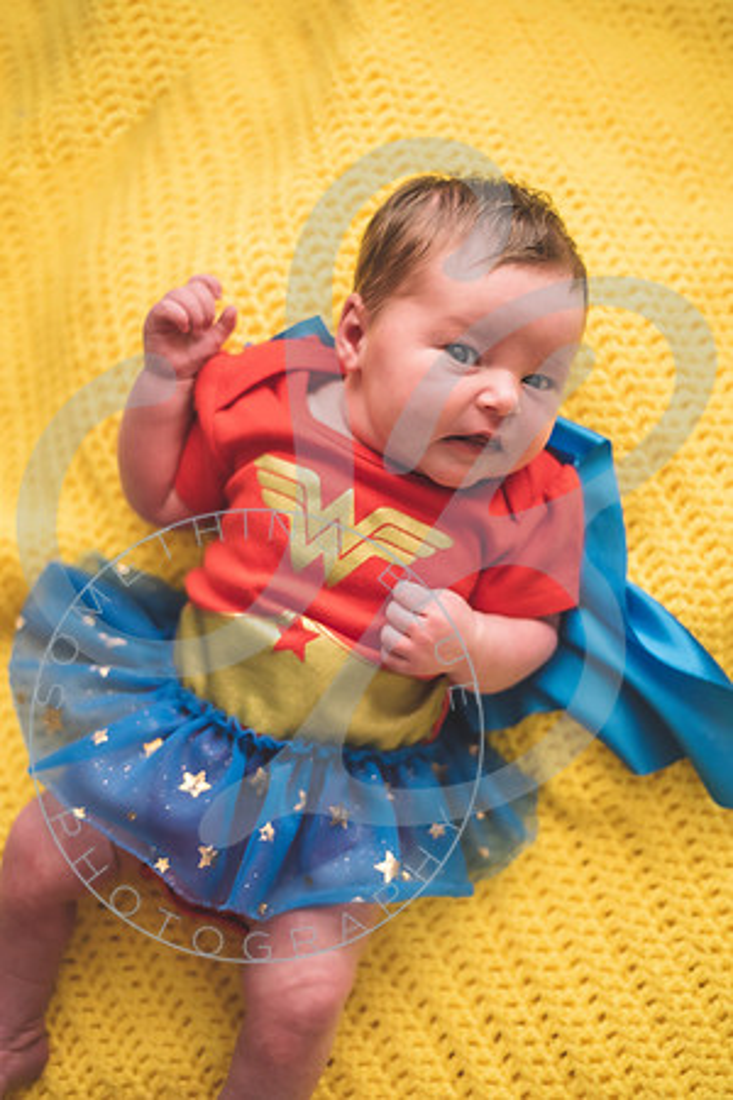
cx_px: 366
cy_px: 550
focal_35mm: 50
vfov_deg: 39.6
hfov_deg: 27.0
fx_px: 1527
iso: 1250
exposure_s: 1/125
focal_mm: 50
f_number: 1.8
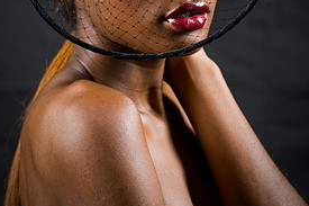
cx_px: 153
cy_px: -10
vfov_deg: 4.2
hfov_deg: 6.3
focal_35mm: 327
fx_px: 2805
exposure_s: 1/125
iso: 320
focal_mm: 200
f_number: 5.6
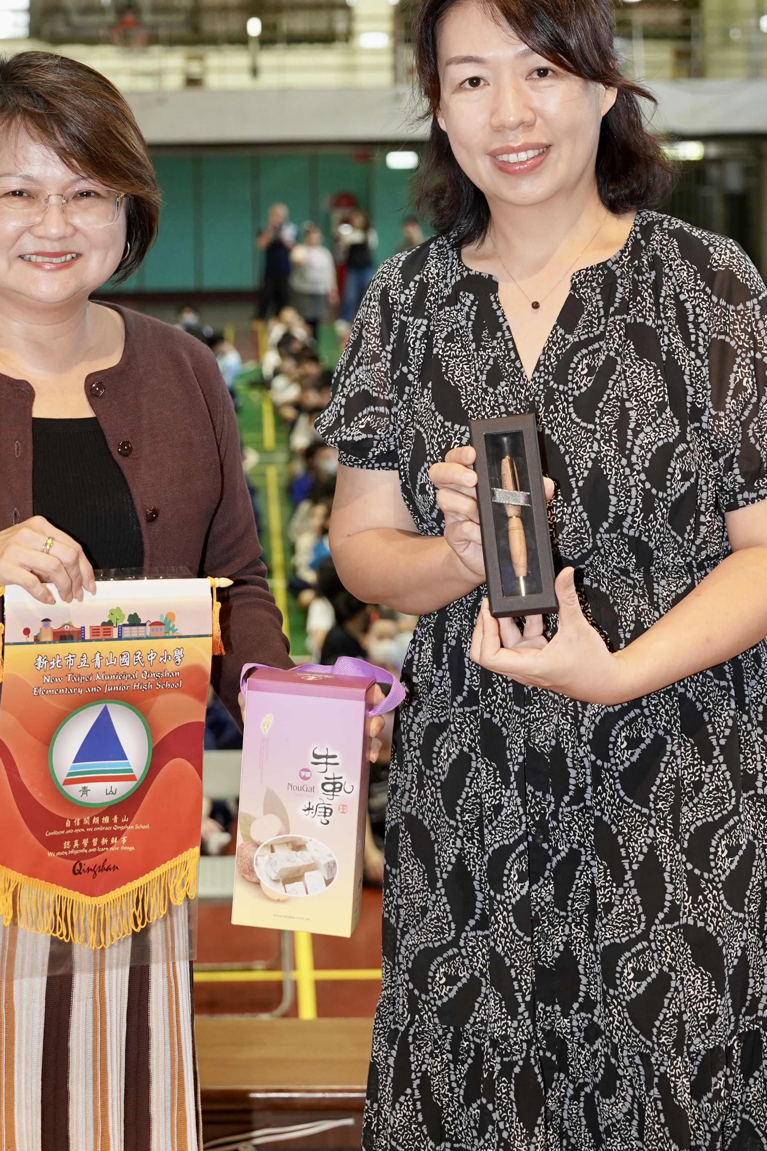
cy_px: 272
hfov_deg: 17.9
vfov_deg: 26.3
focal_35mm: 76
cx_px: 266
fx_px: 2430
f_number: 4
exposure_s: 1/160
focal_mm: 43.6
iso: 1600
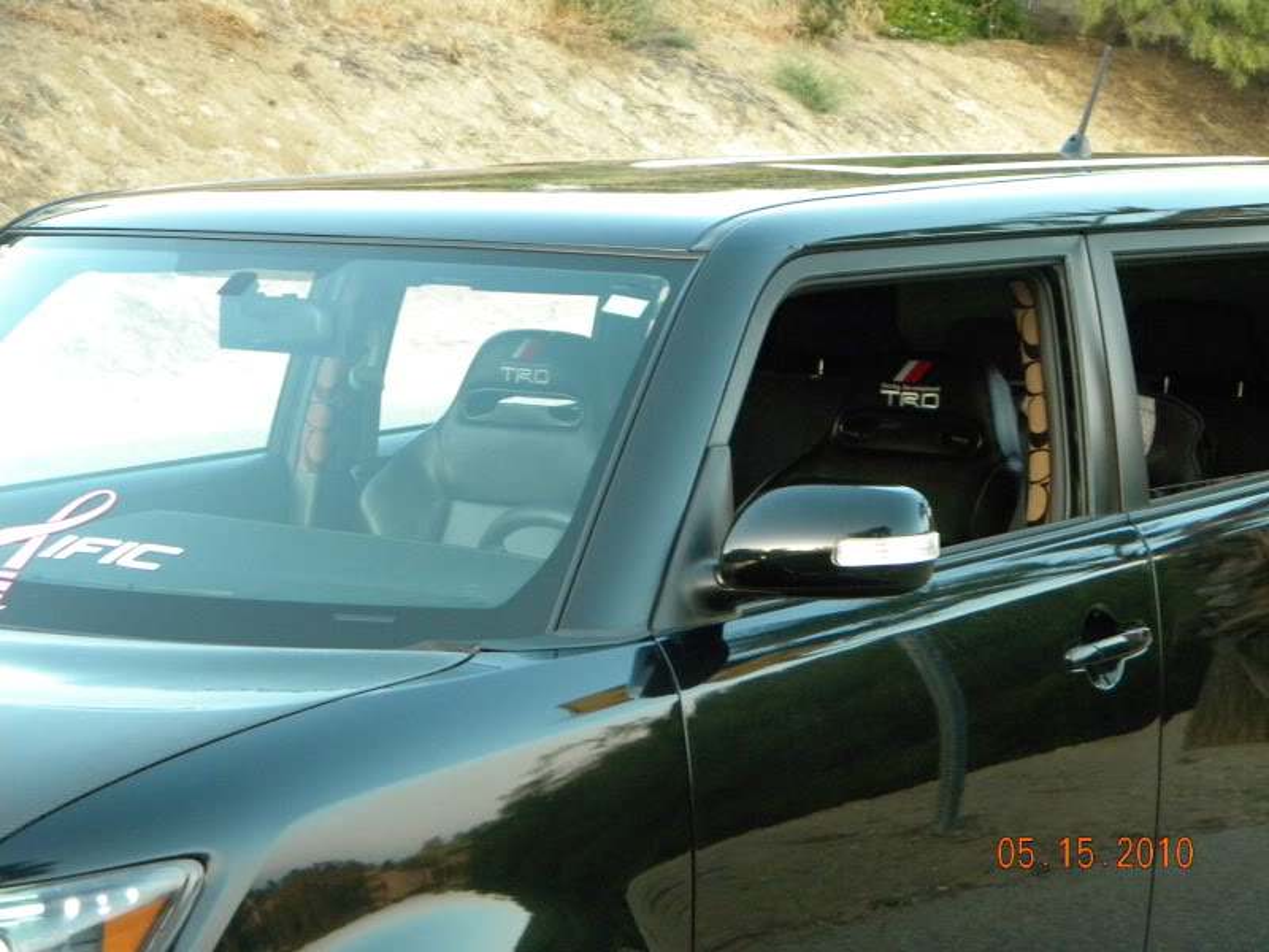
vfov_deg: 17.8
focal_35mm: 83
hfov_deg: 23.6
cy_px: 476
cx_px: 634
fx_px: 3043
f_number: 4.5
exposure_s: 1/140
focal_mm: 15.1
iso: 541
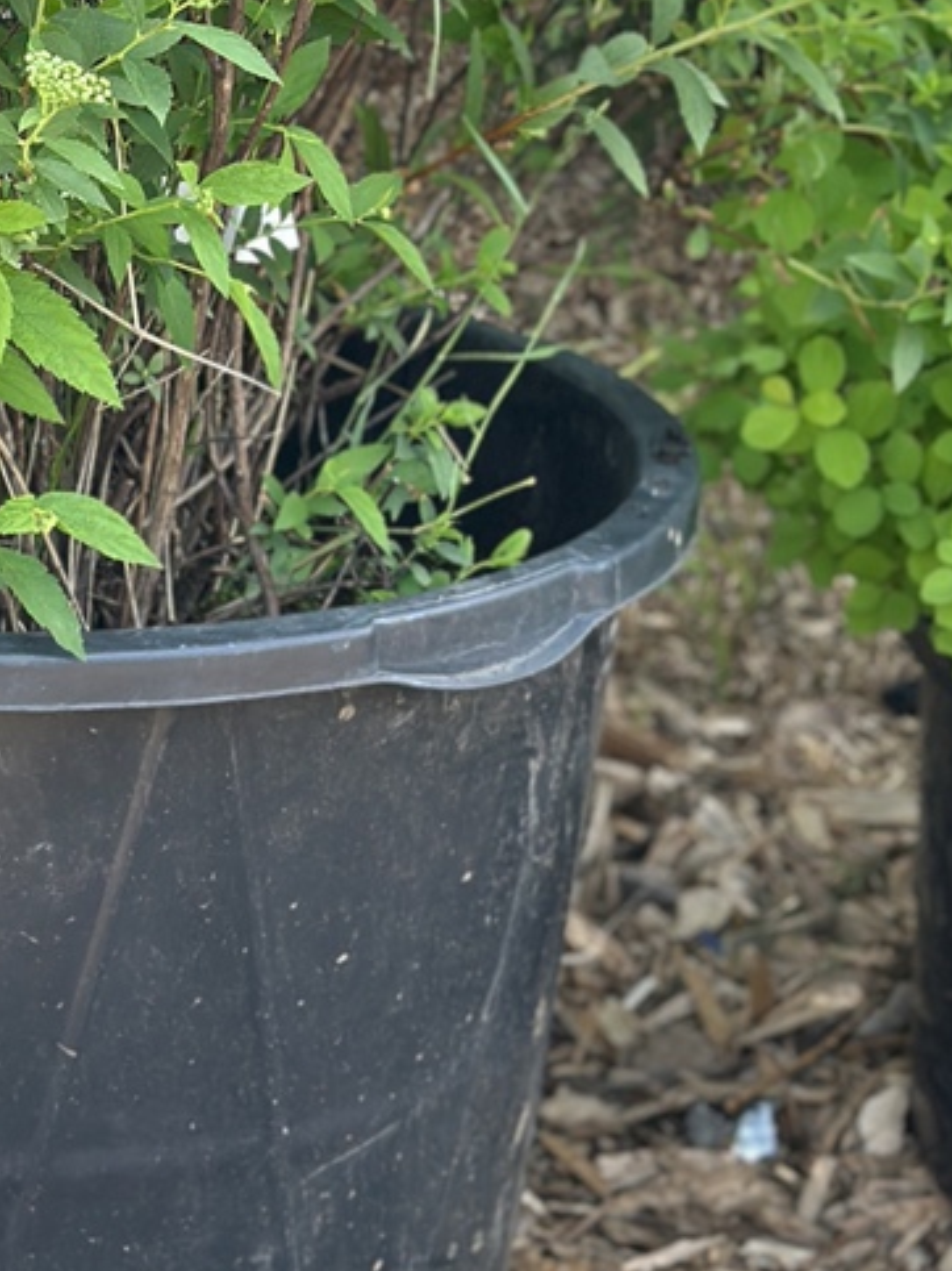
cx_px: -101
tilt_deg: -16.6
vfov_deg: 14.0
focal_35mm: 139
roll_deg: -0.5
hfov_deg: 10.5
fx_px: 5099
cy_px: -18
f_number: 1.78
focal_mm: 6.86
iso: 80
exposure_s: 1/571
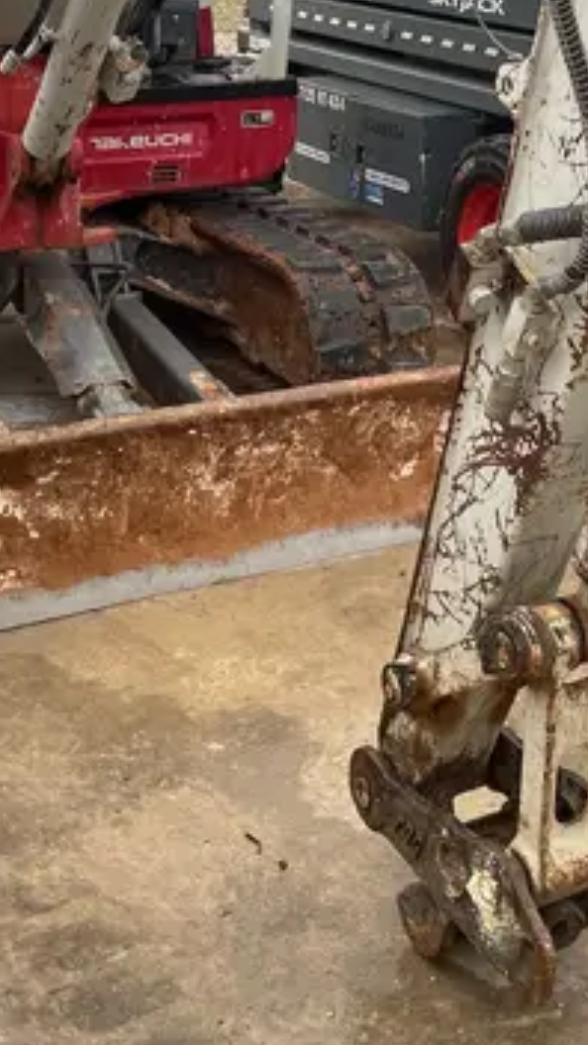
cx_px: 365
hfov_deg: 20.3
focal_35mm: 59
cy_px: 120
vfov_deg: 33.7
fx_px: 1635
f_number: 1.6
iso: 32
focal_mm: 4.2
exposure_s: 1/231
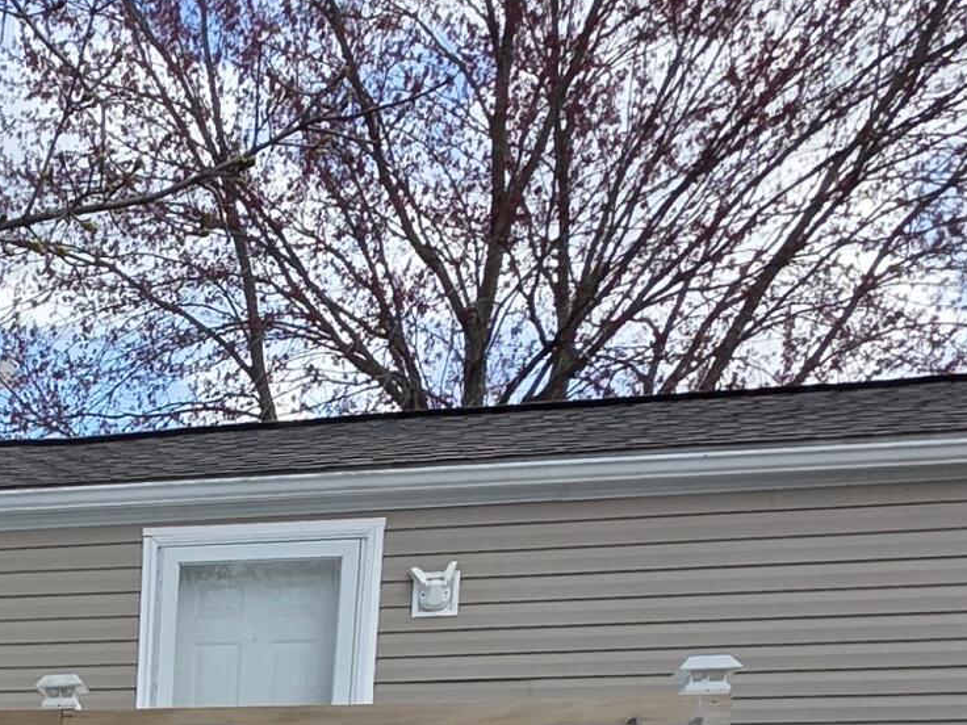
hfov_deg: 30.0
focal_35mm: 53
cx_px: -242
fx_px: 1481
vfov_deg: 21.9
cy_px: 1144
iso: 40
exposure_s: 1/939
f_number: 1.9
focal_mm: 2.2
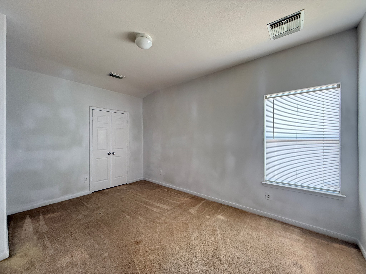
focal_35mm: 14
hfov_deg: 102.1
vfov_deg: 85.7
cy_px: 137
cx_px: 183
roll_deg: +0.4
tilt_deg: -0.1
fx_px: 148
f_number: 2.2
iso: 400
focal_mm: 2.22
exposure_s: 1/60
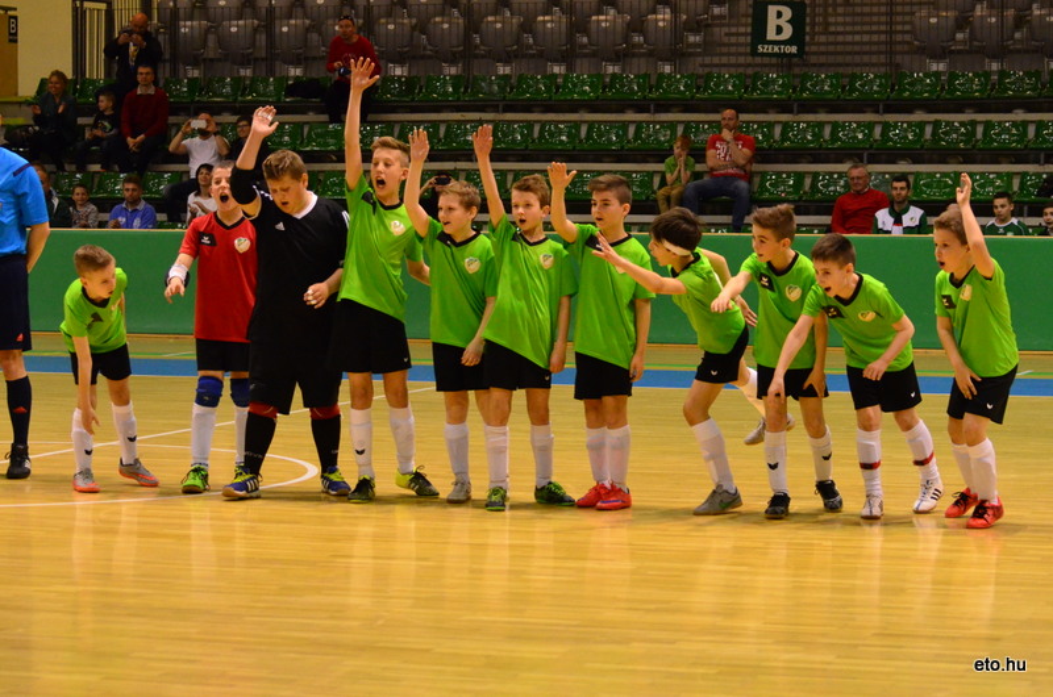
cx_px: 526
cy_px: 348
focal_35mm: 105
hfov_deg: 19.5
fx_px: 3065
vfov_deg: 13.0
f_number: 4.5
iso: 4000
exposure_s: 1/400
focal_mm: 70
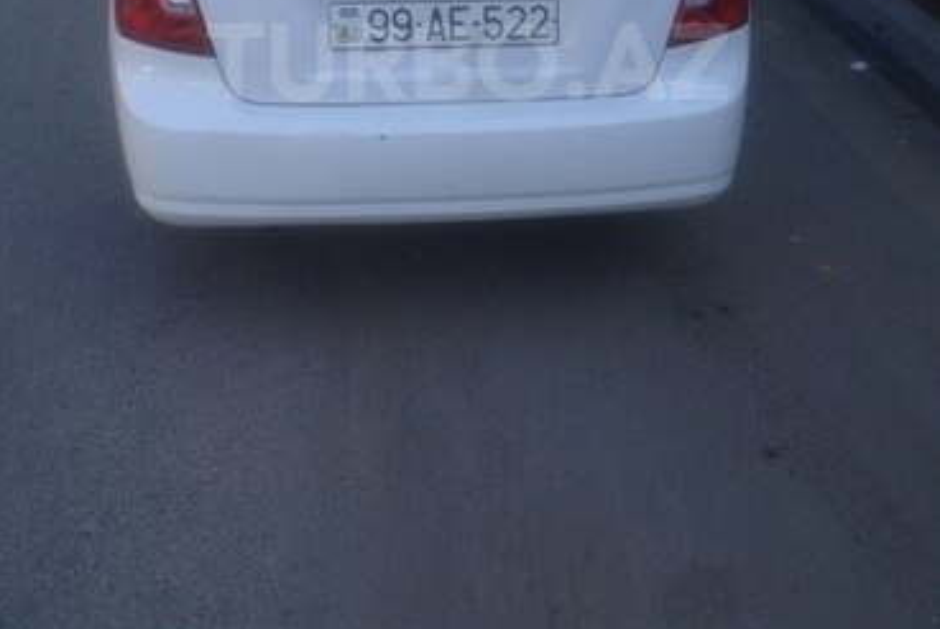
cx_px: 467
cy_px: 61
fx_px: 1280
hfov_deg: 40.3
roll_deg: -0.9
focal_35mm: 49
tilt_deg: -25.5
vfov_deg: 26.6
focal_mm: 4.28
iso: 50
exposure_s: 1/428
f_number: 2.4
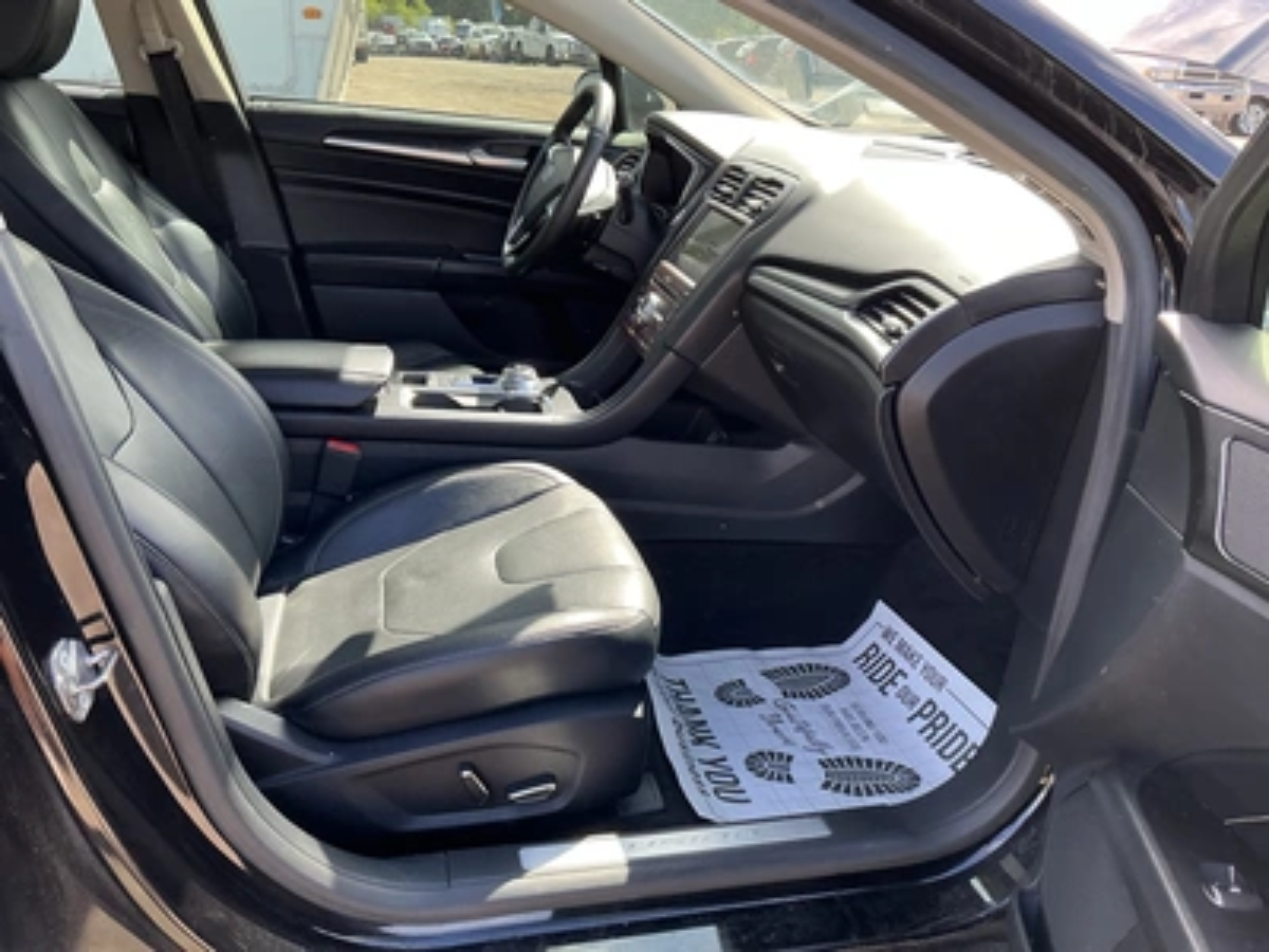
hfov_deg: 63.4
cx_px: 634
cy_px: 476
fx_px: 1026
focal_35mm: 28
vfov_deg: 49.7
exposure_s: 1/122
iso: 20
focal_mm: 3
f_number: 1.8
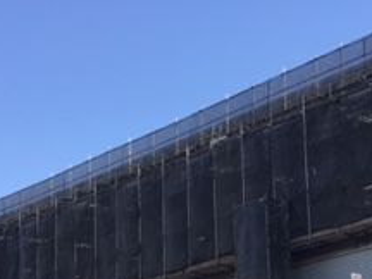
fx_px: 989
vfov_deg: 15.6
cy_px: 303
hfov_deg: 21.3
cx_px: 238
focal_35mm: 92
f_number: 2.4
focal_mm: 3.3
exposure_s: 1/550
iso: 25
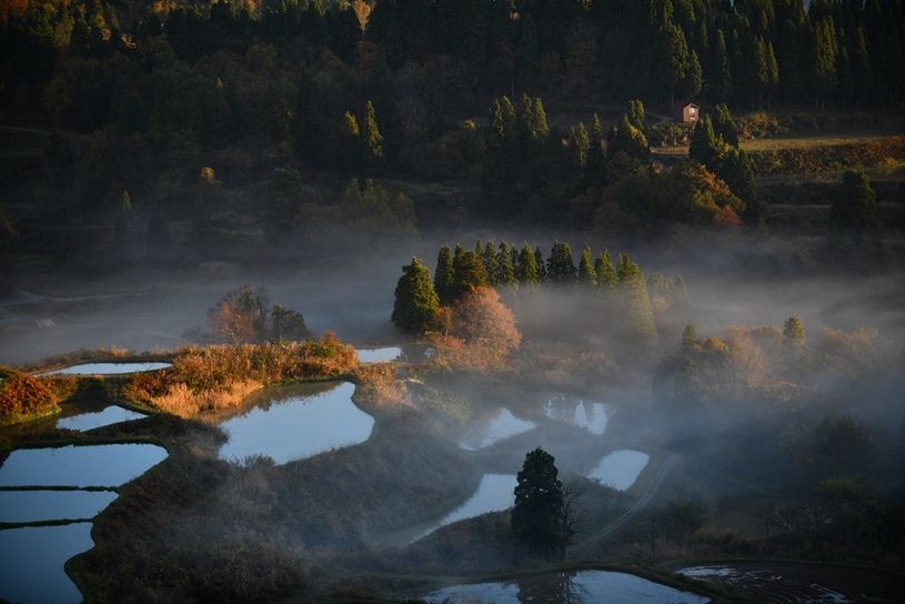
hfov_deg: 17.6
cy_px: 302
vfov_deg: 11.8
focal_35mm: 116
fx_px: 2917
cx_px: 452
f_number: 3.2
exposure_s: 1/500
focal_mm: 116
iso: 100
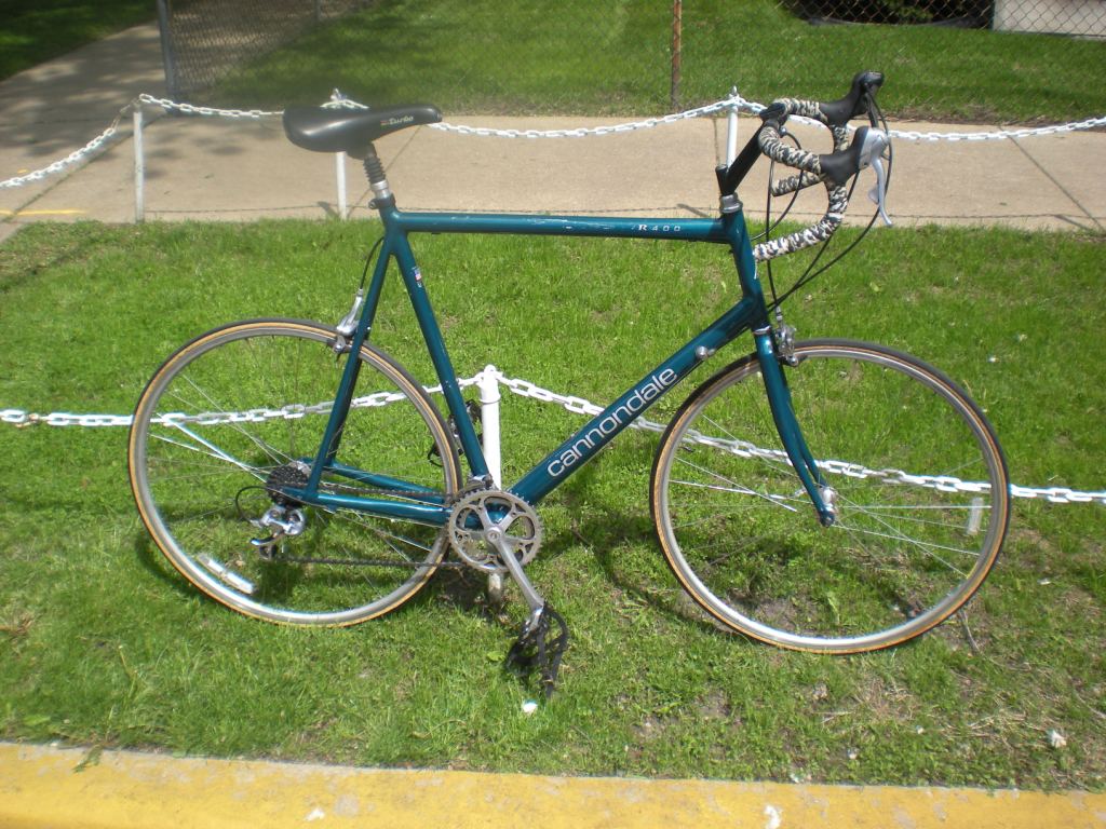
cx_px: 553
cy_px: 414
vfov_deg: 37.7
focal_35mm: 38
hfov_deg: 49.0
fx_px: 1214
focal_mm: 6.3
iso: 64
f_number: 4.6
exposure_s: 1/225
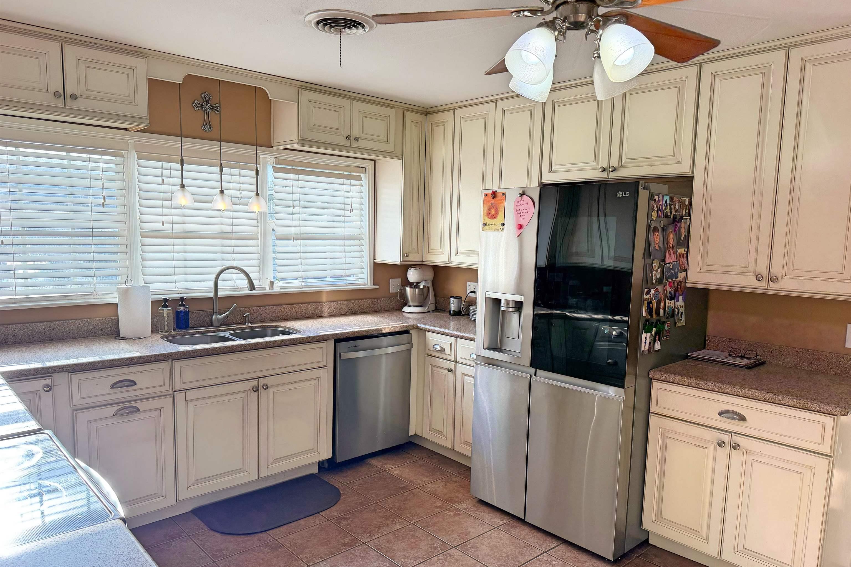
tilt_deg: -6.7
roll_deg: -1.1
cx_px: 426
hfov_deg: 71.5
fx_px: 591
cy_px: 304
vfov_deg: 51.2
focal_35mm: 25
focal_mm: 6.76
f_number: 1.78
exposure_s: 1/497
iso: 100
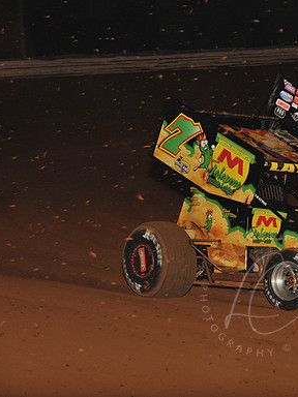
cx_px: 262
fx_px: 2250
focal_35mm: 196
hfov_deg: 7.6
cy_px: 198
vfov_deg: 10.1
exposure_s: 1/320
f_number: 7.1
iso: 1250
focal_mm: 135
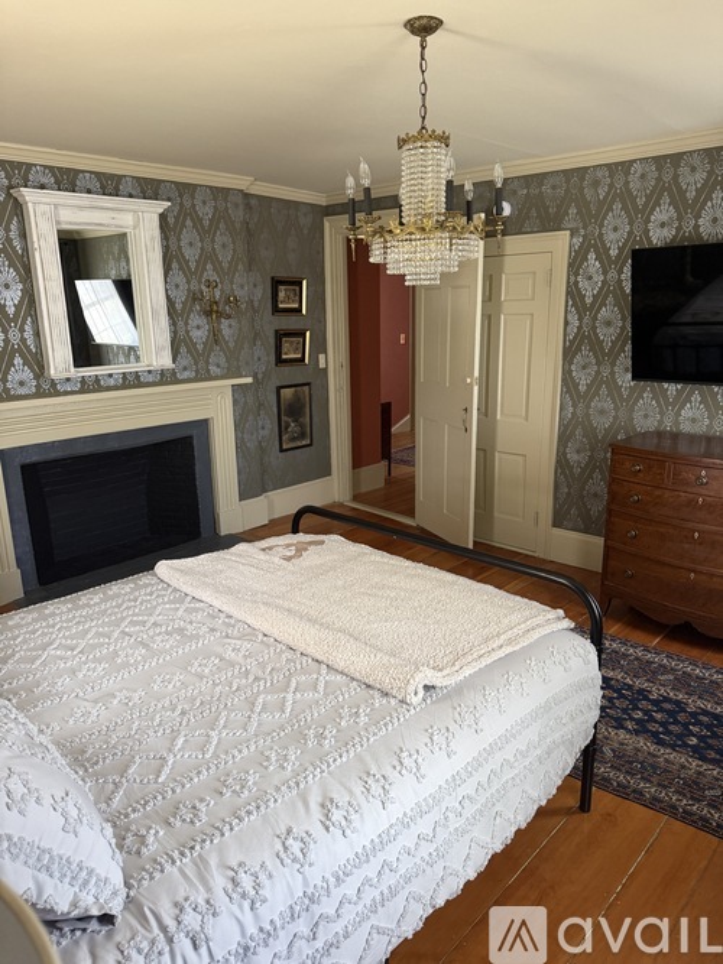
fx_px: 669
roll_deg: +1.4
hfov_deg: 56.8
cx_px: 362
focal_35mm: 24
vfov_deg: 71.6
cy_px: 482
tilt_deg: -15.3
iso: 250
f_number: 1.78
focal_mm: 6.76
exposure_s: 1/60
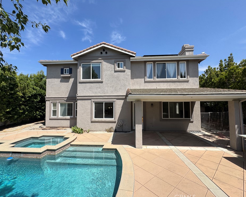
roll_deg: -1.9
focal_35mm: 15
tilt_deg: +3.3
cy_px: 100
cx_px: 124
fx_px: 109
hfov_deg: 96.8
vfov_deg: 84.0
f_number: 2.2
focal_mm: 2.22
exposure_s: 1/1323
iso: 50
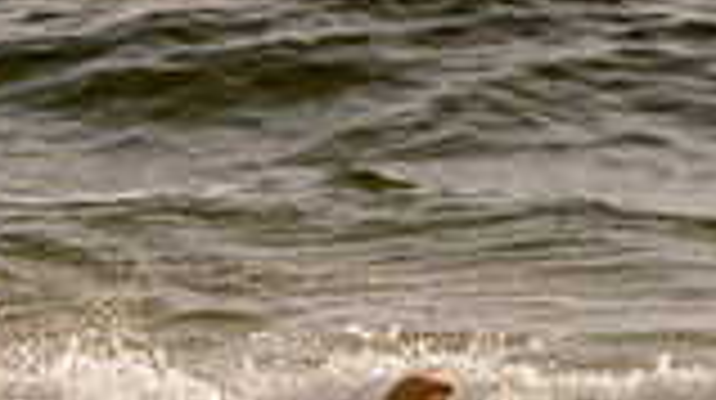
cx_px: 418
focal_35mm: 2342
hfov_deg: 0.9
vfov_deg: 0.5
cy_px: 745
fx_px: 44412
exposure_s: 1/2000
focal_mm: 500
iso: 180
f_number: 5.6
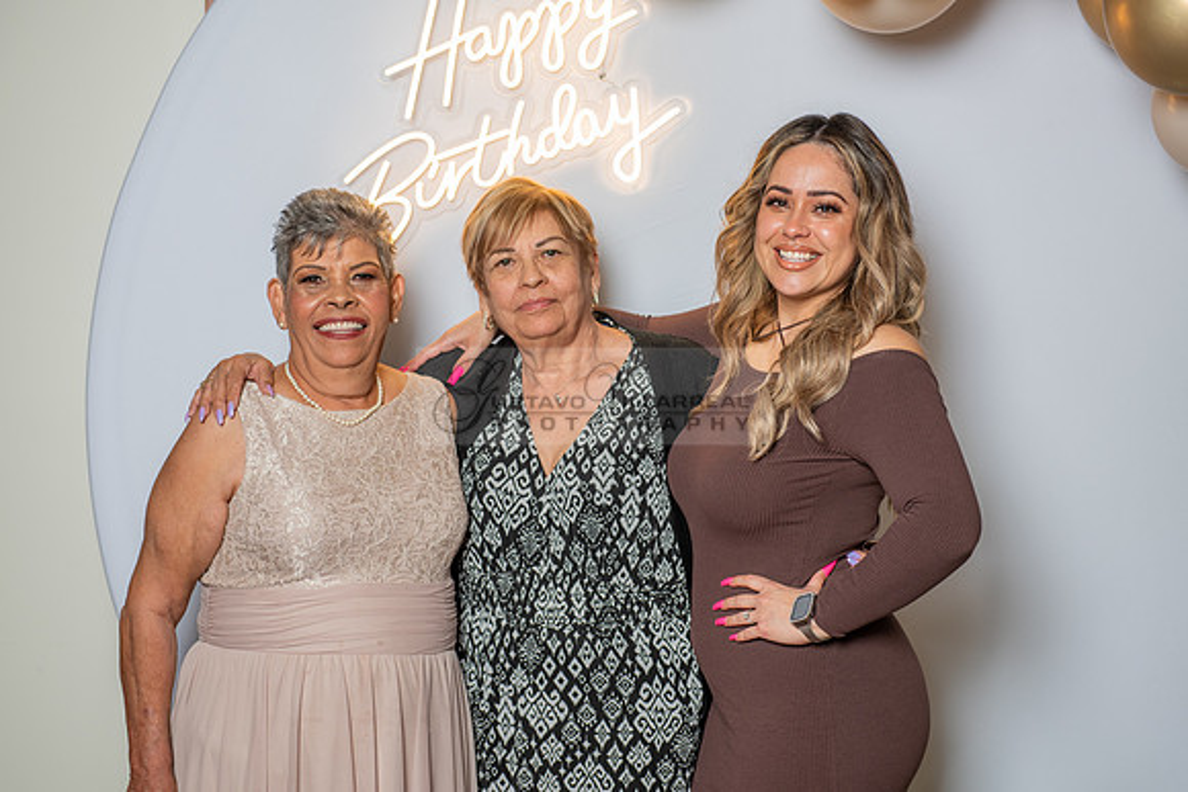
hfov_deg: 29.0
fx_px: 2297
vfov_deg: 19.6
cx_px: 595
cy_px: 439
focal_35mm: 70
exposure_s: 1/160
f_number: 4
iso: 200
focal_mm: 62
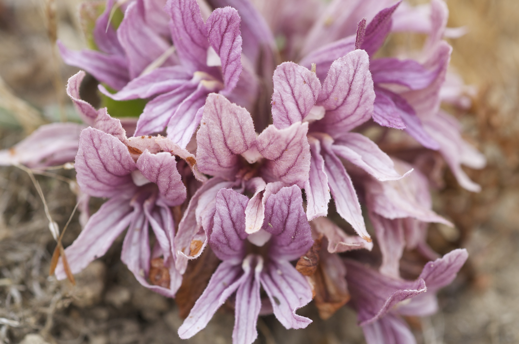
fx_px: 1296
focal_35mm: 90
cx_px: 260
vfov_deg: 15.2
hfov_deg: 22.6
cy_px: 172
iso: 200
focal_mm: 60
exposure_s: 1/160
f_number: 8
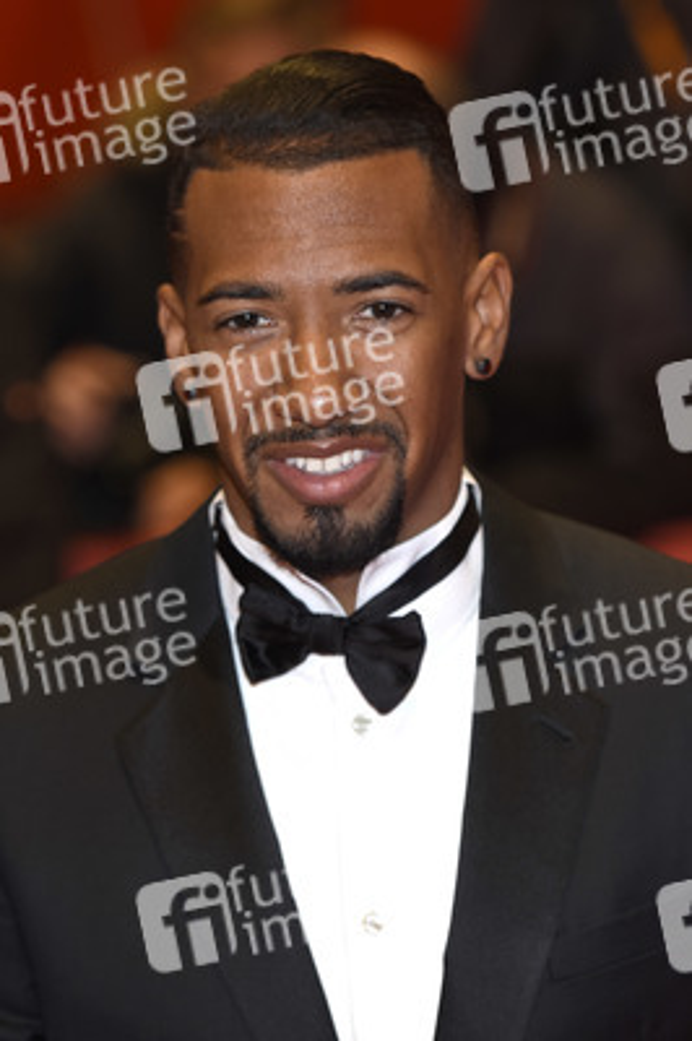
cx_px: 346
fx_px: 5415
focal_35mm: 188
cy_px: 520
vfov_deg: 11.0
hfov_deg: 7.3
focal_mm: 125
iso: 400
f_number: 3.5
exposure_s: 1/320
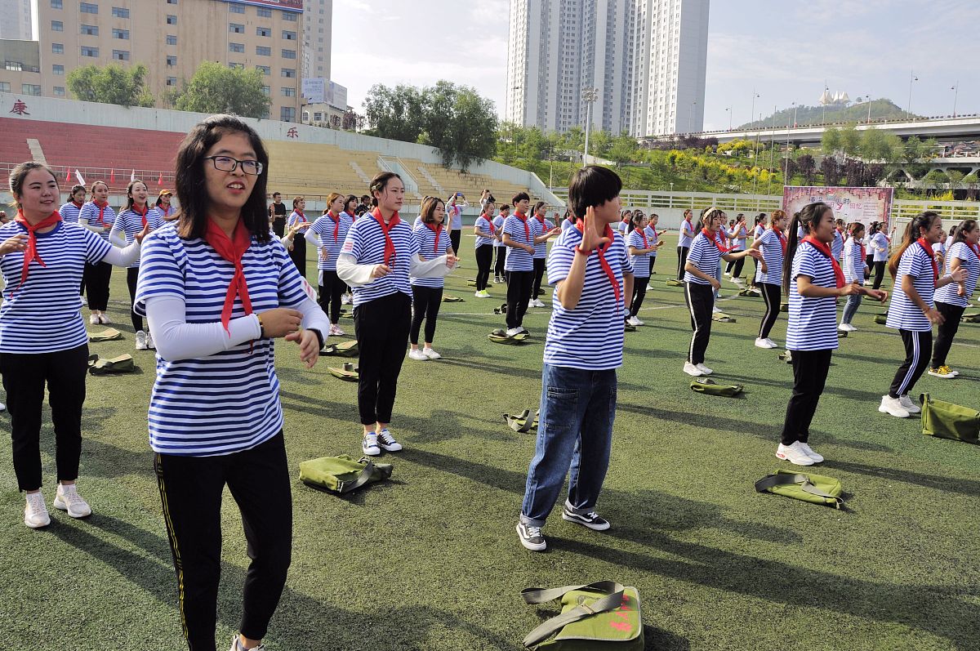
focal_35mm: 27
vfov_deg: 47.8
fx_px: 734
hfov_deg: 67.4
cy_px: 326
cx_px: 490
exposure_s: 1/200
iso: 200
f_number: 10
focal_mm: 18
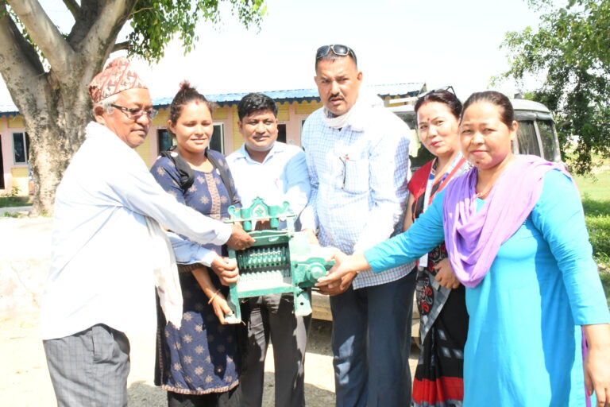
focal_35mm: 36
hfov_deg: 53.1
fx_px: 610
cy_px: 204
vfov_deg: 36.9
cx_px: 305
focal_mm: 24
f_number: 25
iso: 6400
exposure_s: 1/250
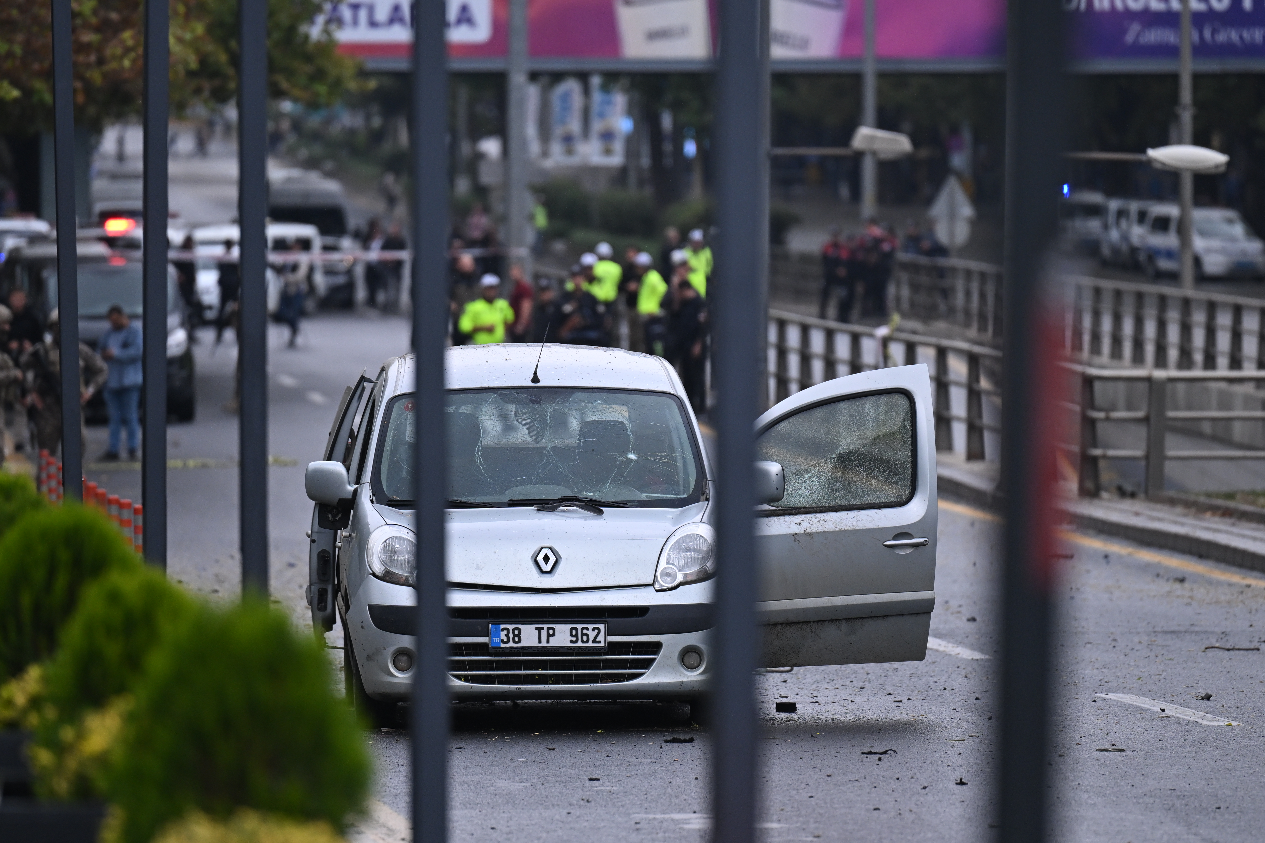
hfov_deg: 6.9
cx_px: 632
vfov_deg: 4.6
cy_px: 422
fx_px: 10538
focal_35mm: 300
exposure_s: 1/2500
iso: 640
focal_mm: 200
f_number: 2.8
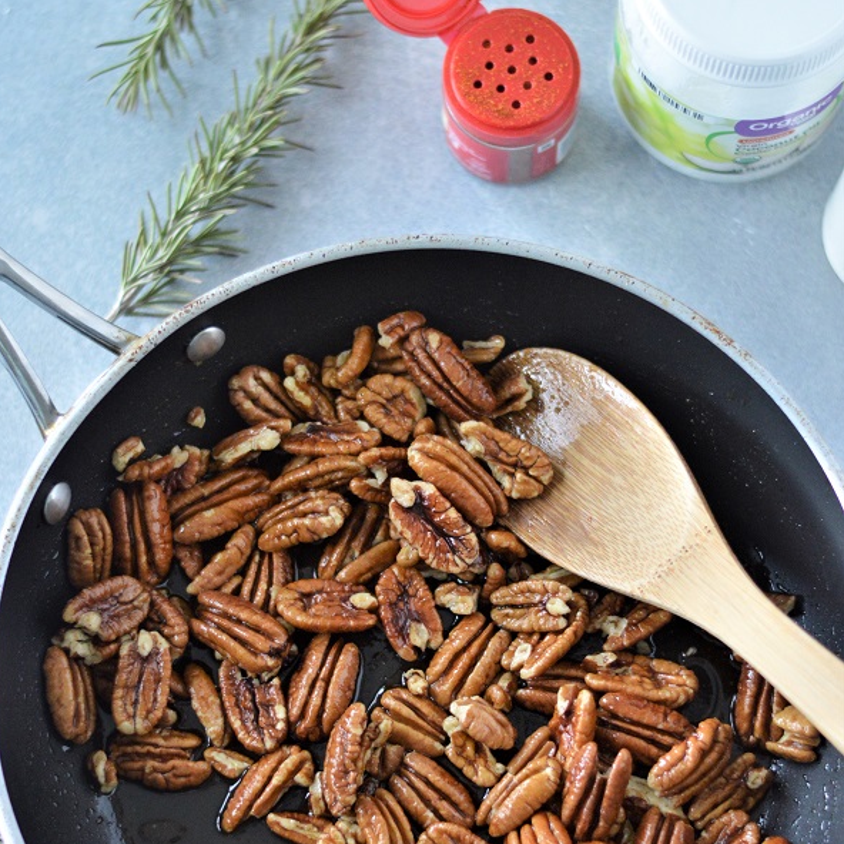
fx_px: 2676
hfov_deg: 17.9
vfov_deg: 17.9
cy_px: 572
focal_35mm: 97
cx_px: 418
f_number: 2
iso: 1800
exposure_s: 1/500
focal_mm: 50
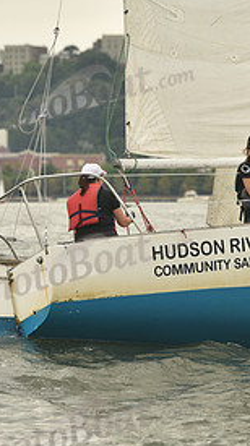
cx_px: 279
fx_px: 3926
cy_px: 160
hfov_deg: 3.6
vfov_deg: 6.5
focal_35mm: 332
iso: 320
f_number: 5
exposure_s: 1/1600
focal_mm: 150
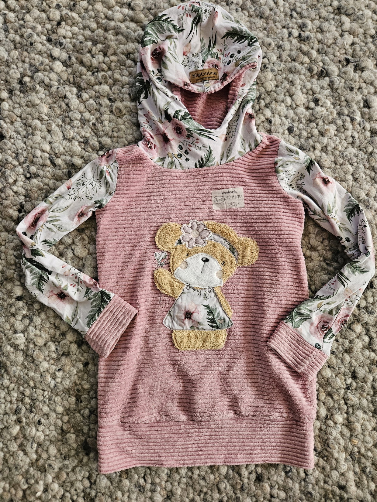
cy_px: 251
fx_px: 334
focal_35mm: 23
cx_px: 188
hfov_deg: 58.9
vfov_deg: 73.9
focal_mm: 5.4
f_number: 1.8
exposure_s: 1/100
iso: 320
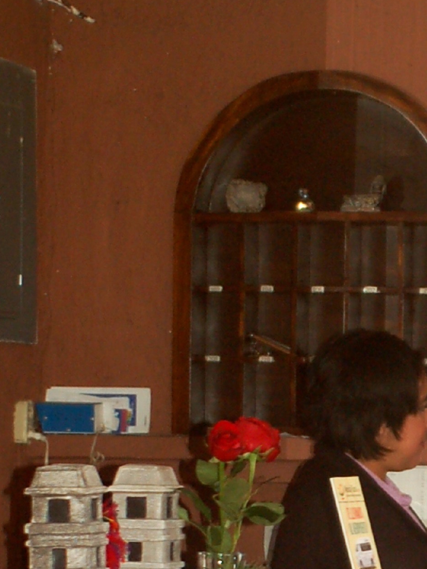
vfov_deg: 11.5
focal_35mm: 170
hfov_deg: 8.7
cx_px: 452
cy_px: 524
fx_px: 2796
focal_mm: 28
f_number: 3.5
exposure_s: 1/60
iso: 400
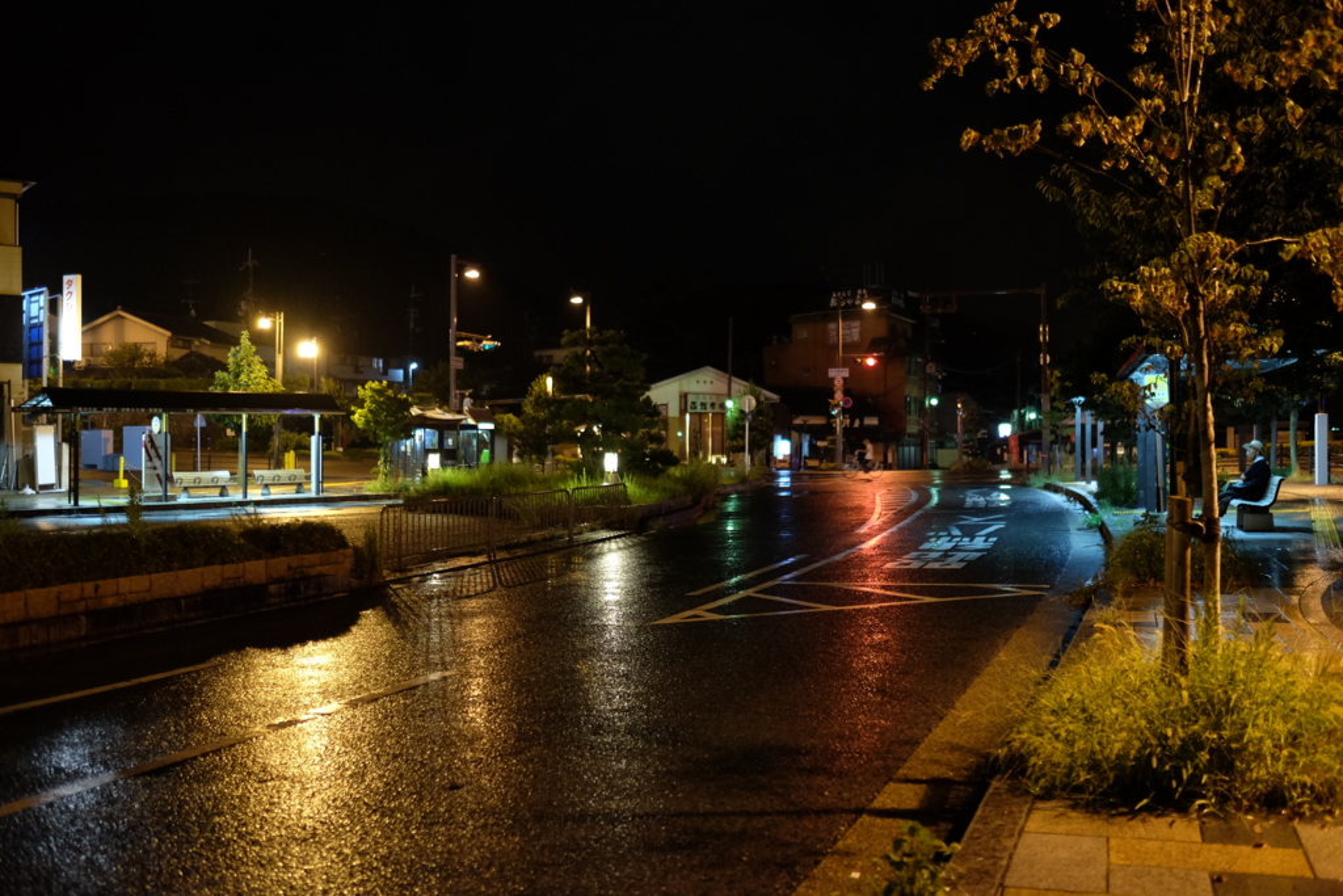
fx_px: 1306
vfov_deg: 37.9
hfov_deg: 54.4
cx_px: 672
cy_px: 448
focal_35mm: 35
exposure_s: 1/25
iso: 1600
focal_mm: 23
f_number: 1.4
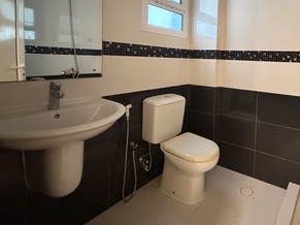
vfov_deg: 59.1
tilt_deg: -2.5
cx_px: 228
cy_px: 69
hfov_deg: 70.8
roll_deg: -1.9
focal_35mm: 22
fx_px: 191
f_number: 2.2
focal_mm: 2.22
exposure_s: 1/56
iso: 1250
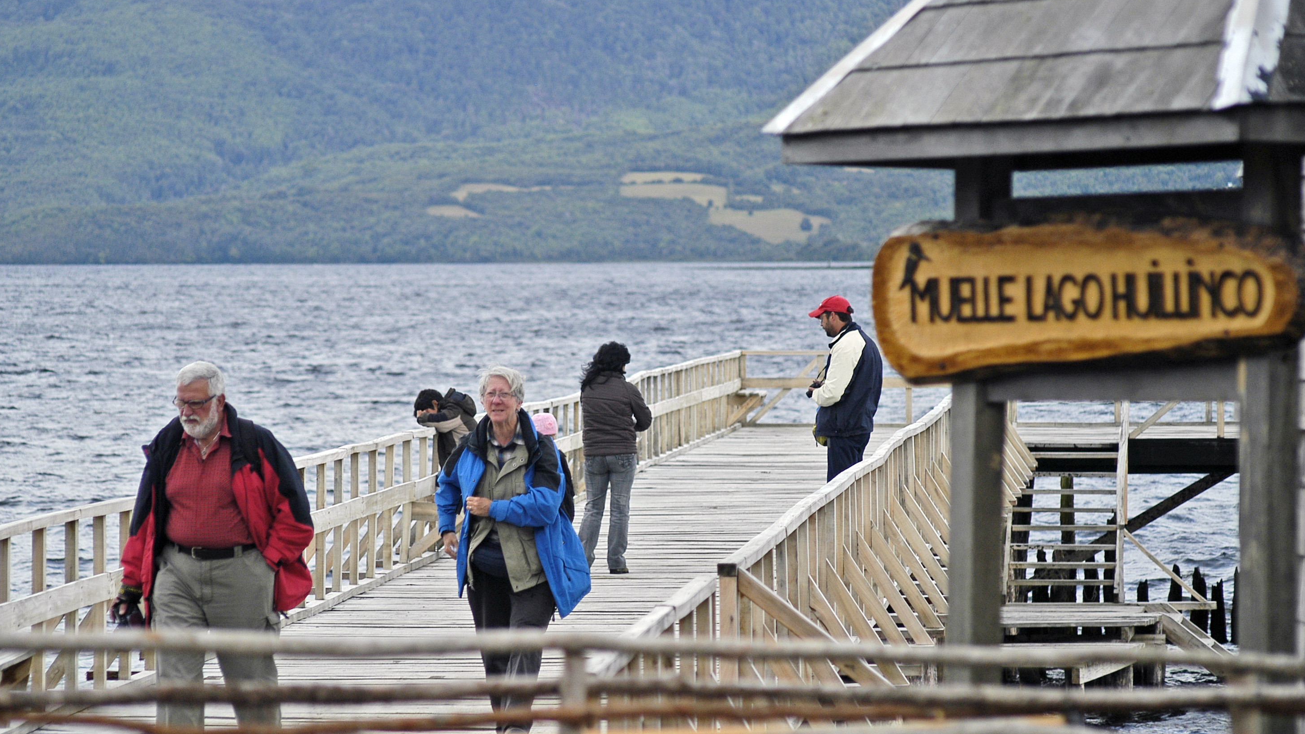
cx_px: 635
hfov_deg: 11.5
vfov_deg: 6.5
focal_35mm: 188
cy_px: 414
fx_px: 6505
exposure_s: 1/1250
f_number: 4.5
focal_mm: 116
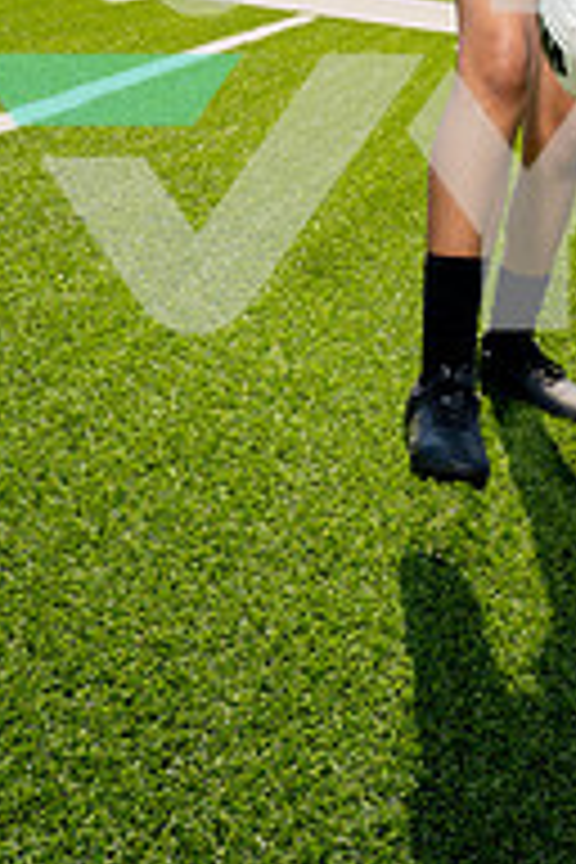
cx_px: 644
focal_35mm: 54
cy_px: -122
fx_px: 1296
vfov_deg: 31.9
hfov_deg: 23.4
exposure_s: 1/250
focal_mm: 23
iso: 320
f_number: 11
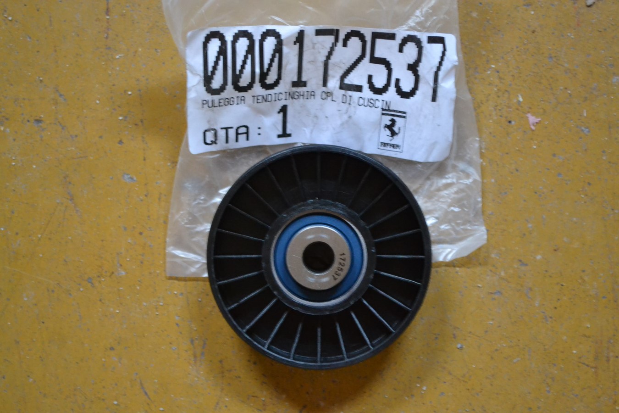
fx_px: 1238
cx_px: 310
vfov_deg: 18.9
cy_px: 206
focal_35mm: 72
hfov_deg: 28.1
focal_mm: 48
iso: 3200
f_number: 5.3
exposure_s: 1/15
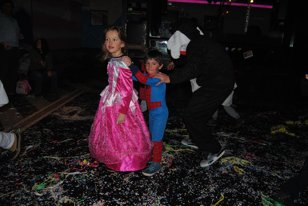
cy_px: 103
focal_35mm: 27
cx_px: 154
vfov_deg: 48.0
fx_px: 231
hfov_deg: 67.3
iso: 200
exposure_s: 1/60
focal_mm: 18
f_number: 3.5
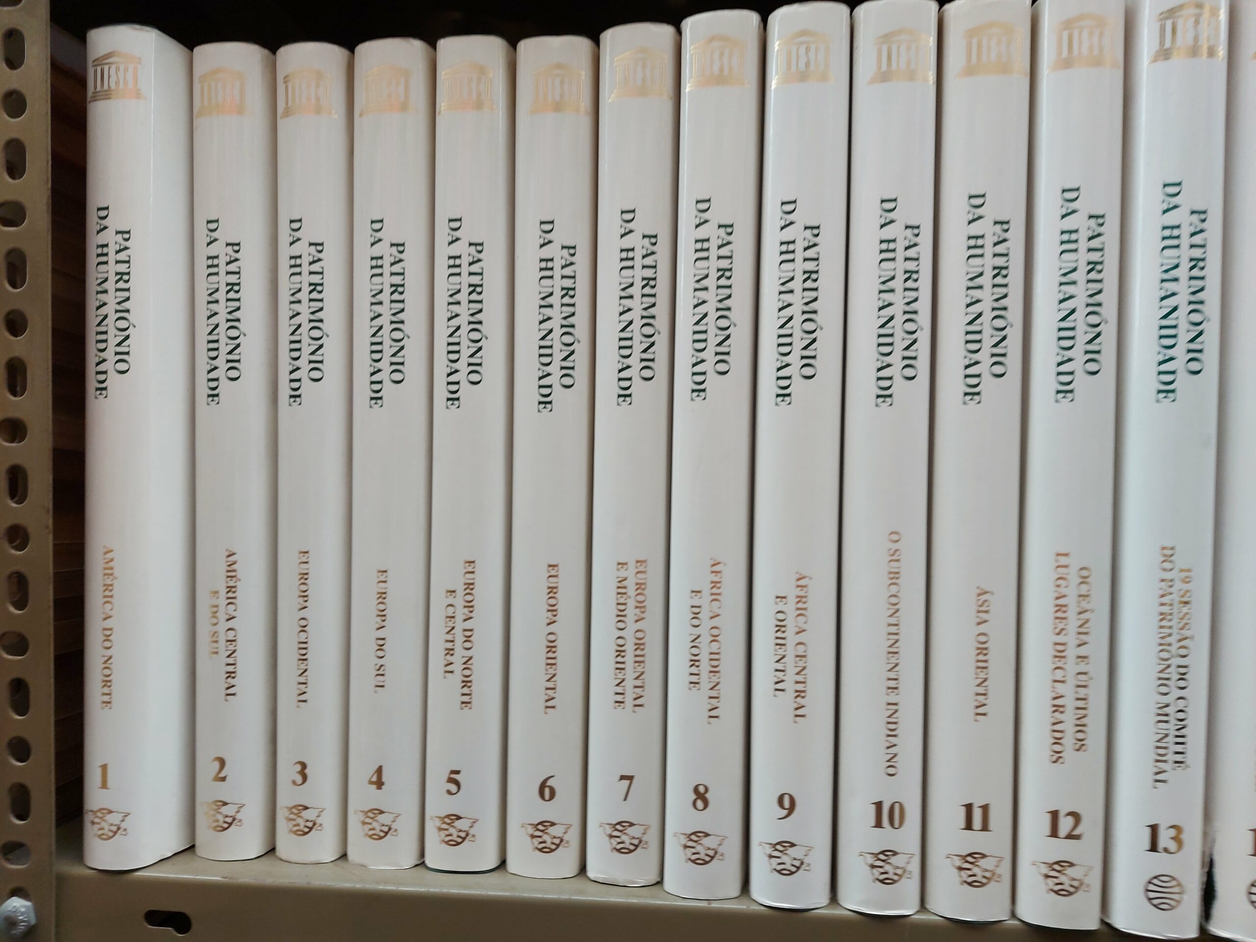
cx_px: 628
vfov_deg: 56.8
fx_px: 871
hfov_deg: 71.6
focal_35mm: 24
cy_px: 471
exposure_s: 1/50
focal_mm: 5.23
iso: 160
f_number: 1.8
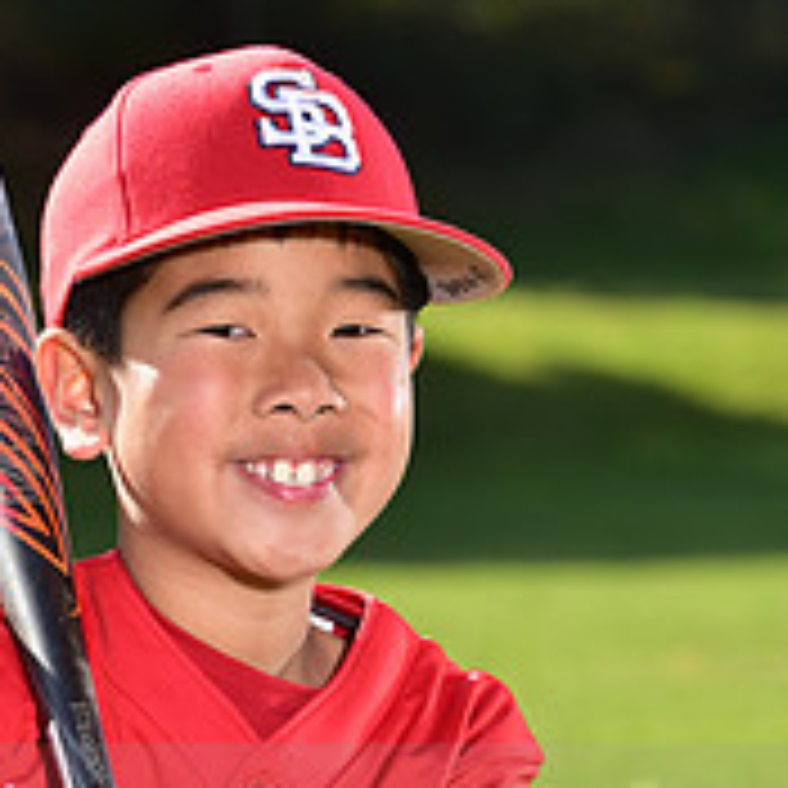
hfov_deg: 5.9
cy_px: 806
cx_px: 205
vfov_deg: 5.9
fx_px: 7598
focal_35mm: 295
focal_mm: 105
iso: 100
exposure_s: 1/250
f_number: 5.6
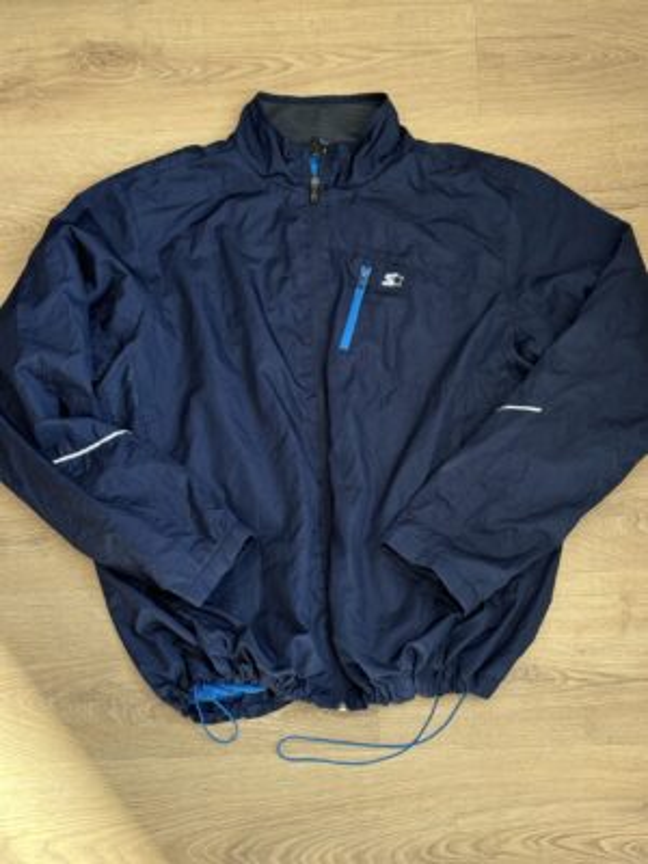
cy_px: 432
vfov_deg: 36.8
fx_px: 1298
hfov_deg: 28.0
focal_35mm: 52
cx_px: 324
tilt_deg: -74.1
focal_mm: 5.96
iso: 80
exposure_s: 1/98
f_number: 1.6
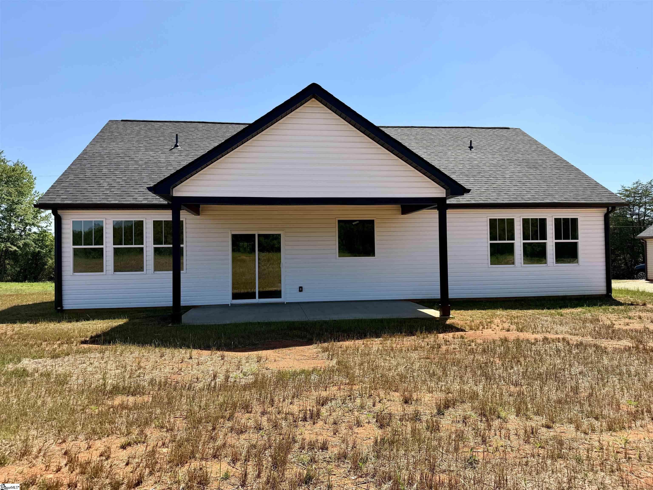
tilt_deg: +2.0
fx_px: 453
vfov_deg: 56.8
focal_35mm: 24
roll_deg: +0.2
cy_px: 245
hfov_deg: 71.6
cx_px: 326
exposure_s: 1/3953
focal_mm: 6.76
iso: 80
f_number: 1.78
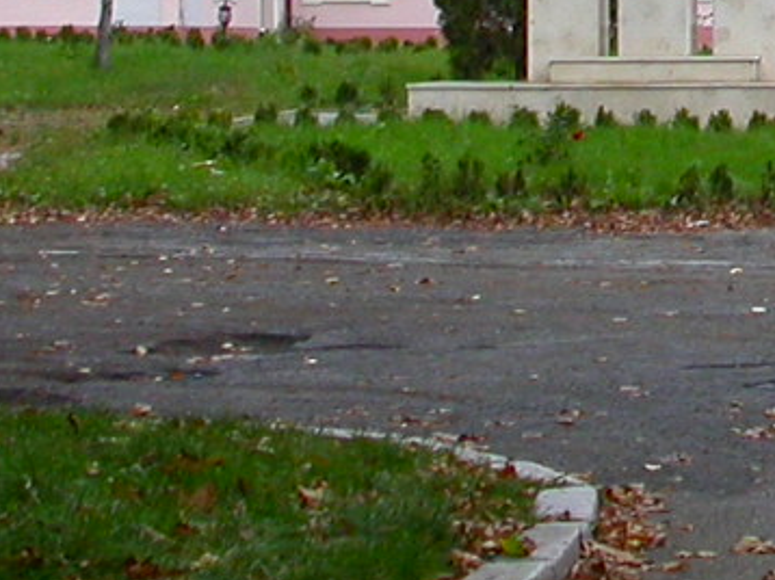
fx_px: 3803
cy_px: -584
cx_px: 1126
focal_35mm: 170
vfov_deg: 8.3
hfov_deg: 11.2
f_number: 4.7
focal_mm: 7.85
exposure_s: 1/46.6
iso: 100
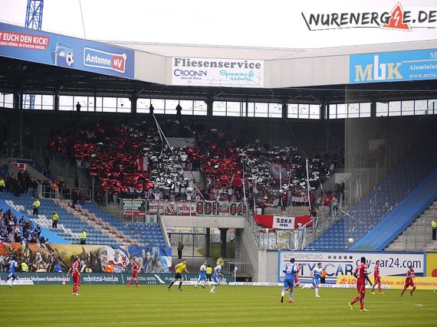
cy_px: 164
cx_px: 218
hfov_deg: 16.2
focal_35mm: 122
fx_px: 1540
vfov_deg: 12.1
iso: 100
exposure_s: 1/320
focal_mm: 61
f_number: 4.5
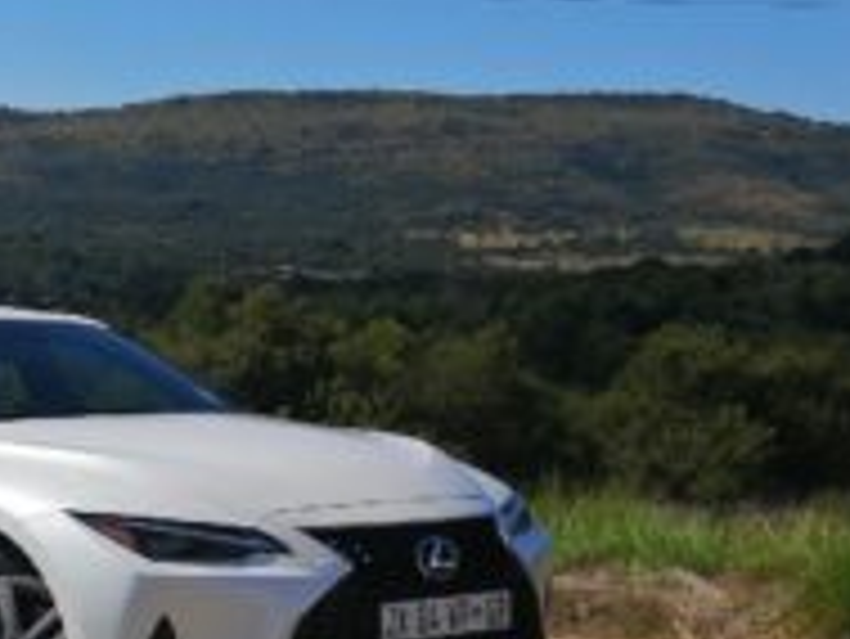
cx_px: 106
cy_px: 470
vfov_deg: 17.9
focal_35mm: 82
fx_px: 2015
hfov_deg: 23.3
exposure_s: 1/2857
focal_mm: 3.62
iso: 50
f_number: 1.8
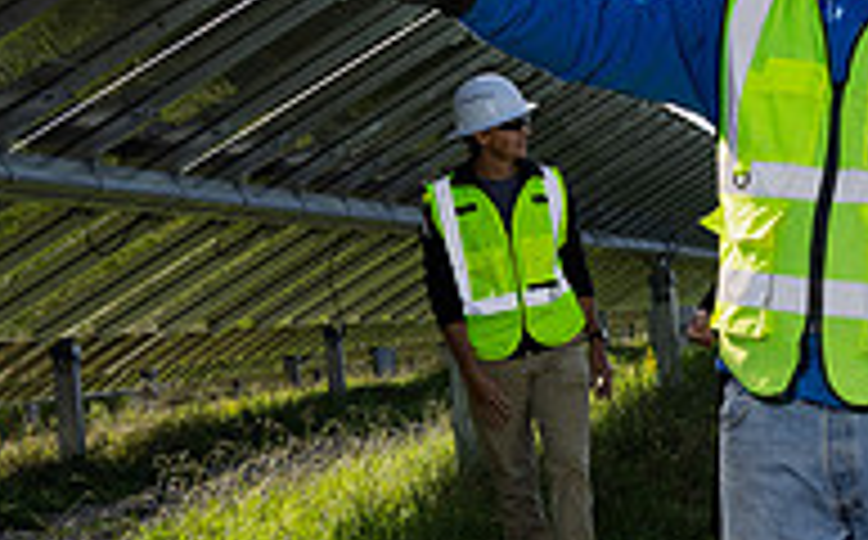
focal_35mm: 86
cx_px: 823
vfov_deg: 15.1
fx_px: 2031
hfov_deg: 23.3
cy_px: 209
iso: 200
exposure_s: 1/200
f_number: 11
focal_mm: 28
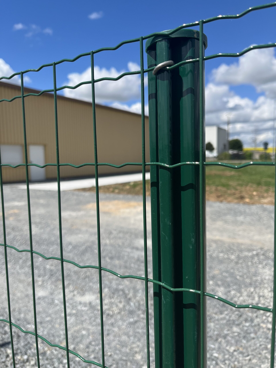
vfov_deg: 67.3
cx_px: 138
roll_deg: +1.5
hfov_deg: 53.1
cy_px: 184
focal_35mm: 26
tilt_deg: -6.1
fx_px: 276
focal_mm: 5.1
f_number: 1.6
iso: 50
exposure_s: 1/4484
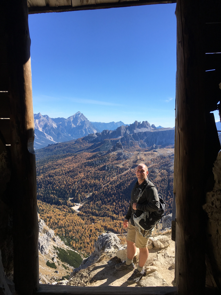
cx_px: 110
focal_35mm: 29
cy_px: 148
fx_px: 247
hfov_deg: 48.2
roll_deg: -4.0
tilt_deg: -7.0
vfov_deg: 61.7
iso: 25
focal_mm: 4.15
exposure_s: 1/1425
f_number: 2.2
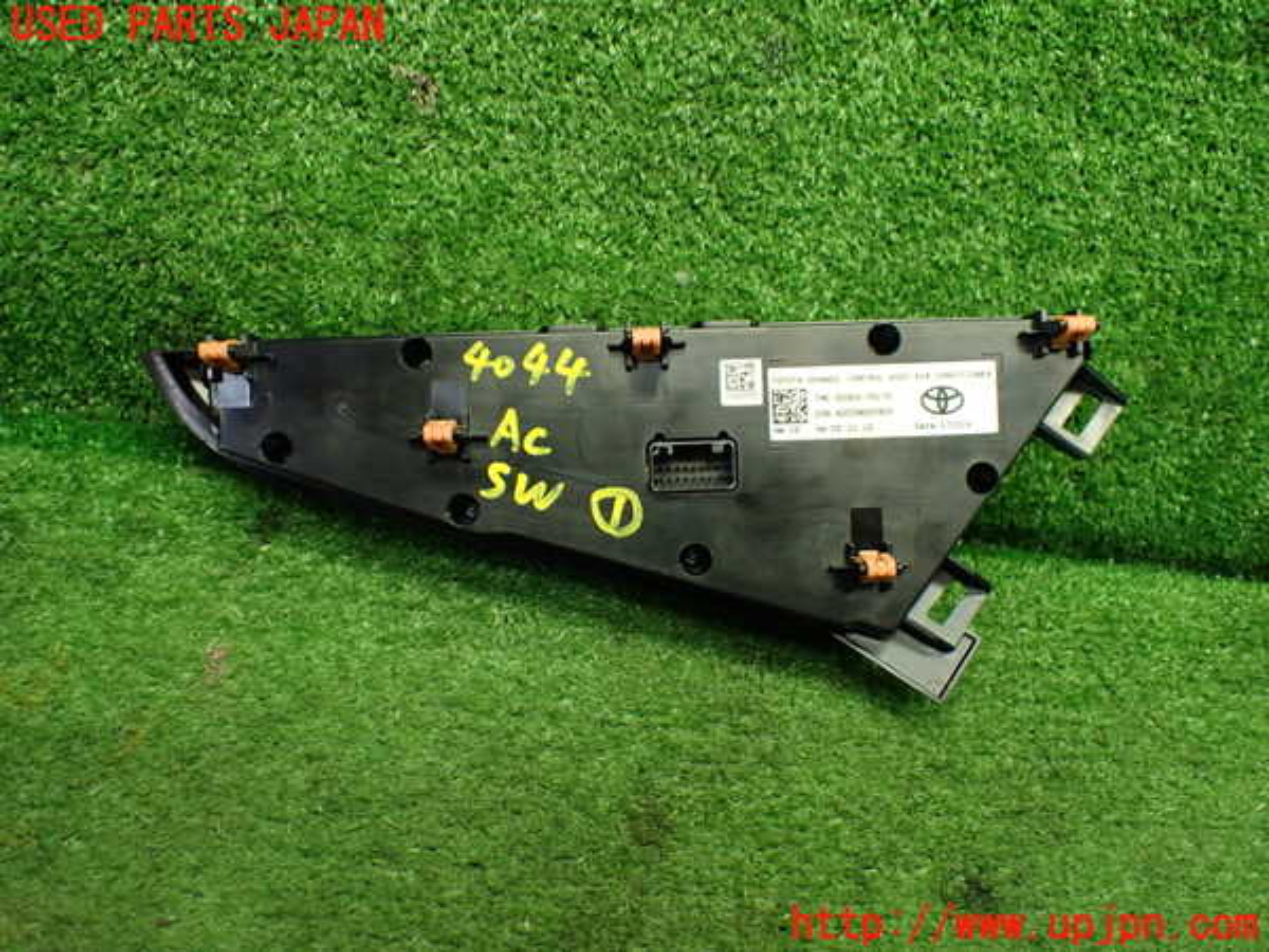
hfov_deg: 60.0
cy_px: 476
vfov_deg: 46.8
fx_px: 1100
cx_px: 634
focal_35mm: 30
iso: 640
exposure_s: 1/125
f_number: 2.3
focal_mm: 5.4
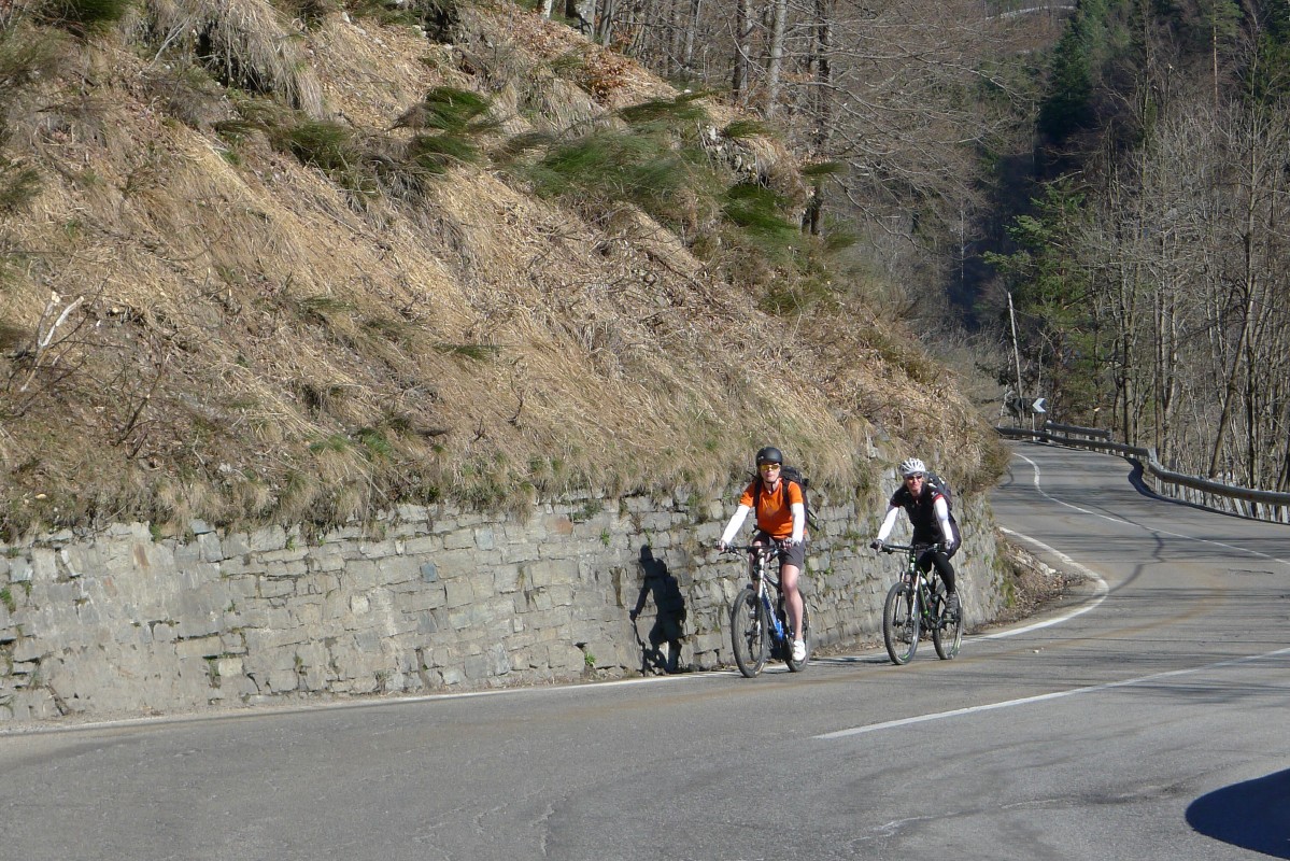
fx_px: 4301
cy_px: 430
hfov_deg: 17.1
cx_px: 645
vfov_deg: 11.4
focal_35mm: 120
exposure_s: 1/500
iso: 80
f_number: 4
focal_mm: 19.2
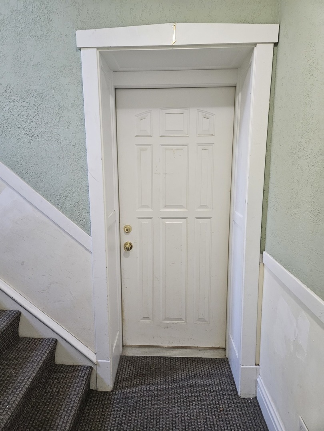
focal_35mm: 23
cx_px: 162
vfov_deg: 73.9
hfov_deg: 58.9
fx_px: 287
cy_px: 216
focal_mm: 5.4
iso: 1000
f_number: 1.8
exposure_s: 1/120
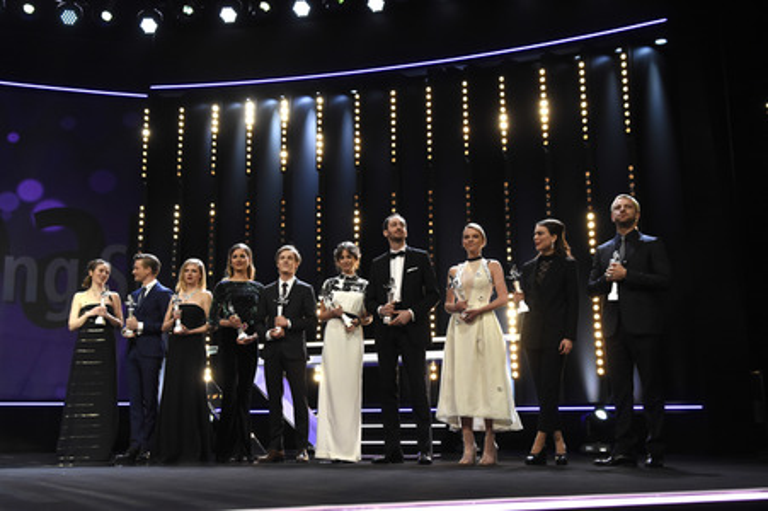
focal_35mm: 39
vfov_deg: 34.2
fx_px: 831
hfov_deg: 49.6
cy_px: 256
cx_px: 384
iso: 2000
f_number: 3.5
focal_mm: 26
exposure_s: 1/250
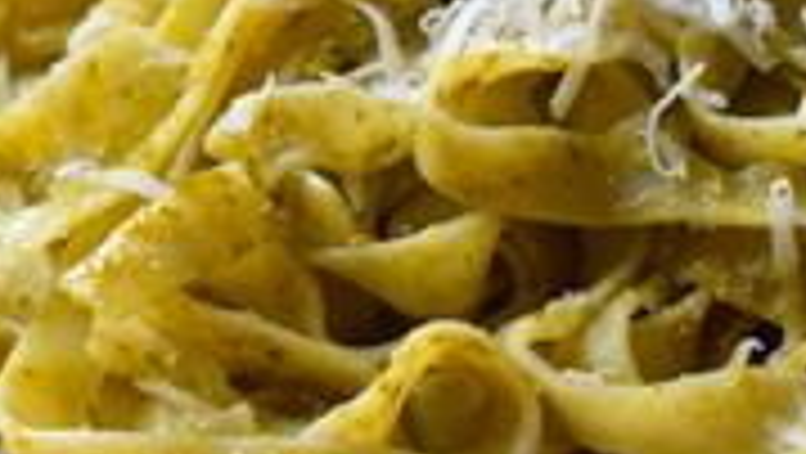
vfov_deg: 5.8
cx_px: 545
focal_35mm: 211
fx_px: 4513
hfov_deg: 10.2
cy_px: 58
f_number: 5.3
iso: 1000
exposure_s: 1/60
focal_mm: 48
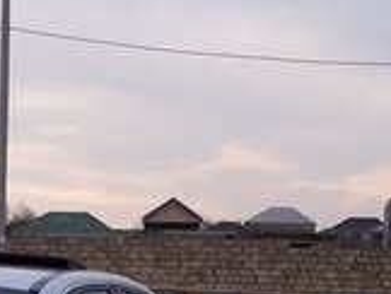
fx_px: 1244
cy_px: 500
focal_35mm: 110
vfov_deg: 12.5
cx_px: -121
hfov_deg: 16.8
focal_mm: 3.6
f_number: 1.9
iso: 40
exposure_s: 1/235
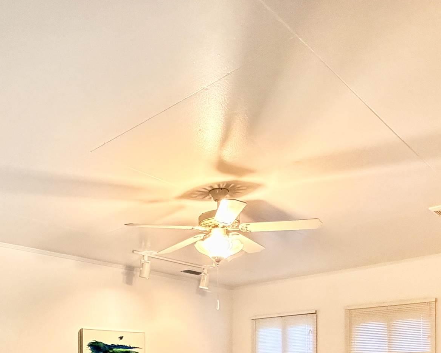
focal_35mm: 36
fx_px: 470
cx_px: 151
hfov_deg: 49.5
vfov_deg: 36.1
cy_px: 371
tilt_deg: -0.6
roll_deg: +0.3
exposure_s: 1/60
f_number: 2.2
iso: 1000
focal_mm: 2.22
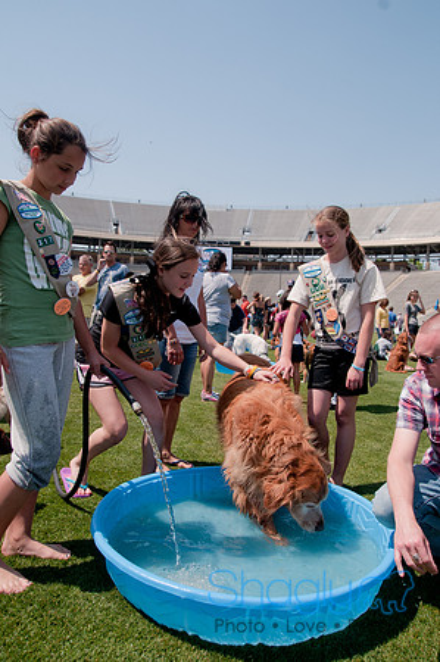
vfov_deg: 70.5
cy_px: 331
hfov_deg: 50.3
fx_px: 469
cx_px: 220
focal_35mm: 26
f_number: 5.6
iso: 200
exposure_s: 1/800
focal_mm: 17
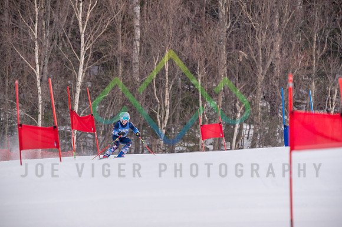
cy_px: 150
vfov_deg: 1.7
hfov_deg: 2.6
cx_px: 117
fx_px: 7512
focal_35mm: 791
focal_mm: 600
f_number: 6.3
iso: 800
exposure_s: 1/2500
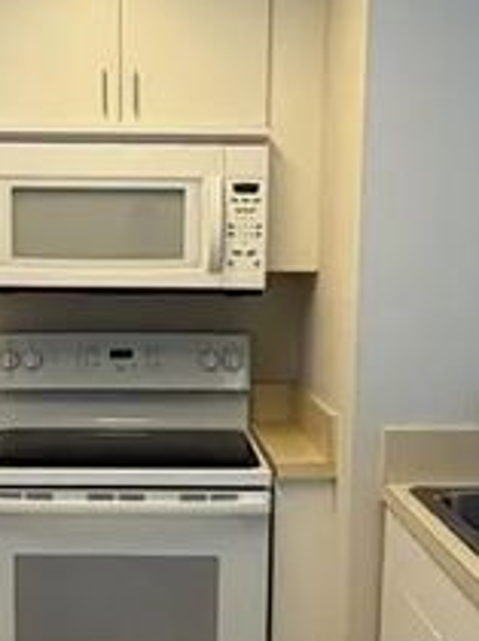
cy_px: 398
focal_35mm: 57
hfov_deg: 25.4
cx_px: 140
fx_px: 1054
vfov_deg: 33.7
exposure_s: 1/120
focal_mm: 2.22
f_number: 2.2
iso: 125
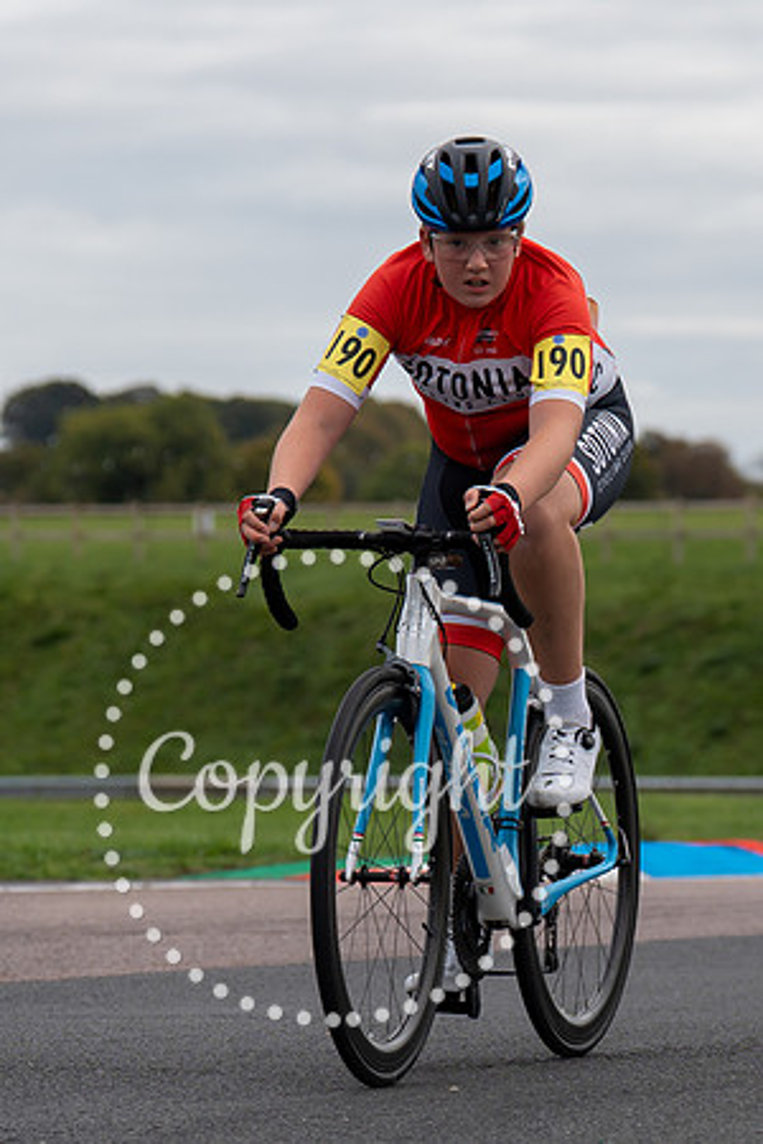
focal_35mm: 253
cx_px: 497
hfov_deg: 5.4
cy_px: 650
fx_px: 8048
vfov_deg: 8.1
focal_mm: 87
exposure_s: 1/1000
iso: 125
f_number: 3.5
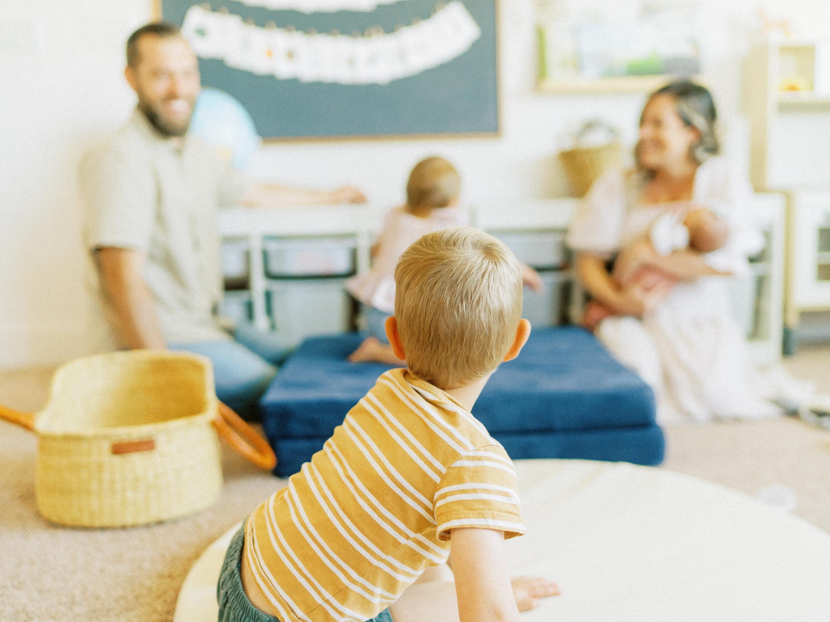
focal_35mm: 38
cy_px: 311
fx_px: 908
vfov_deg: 37.9
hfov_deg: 49.1
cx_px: 423
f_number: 1.6
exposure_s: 1/800
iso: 1000
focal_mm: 35
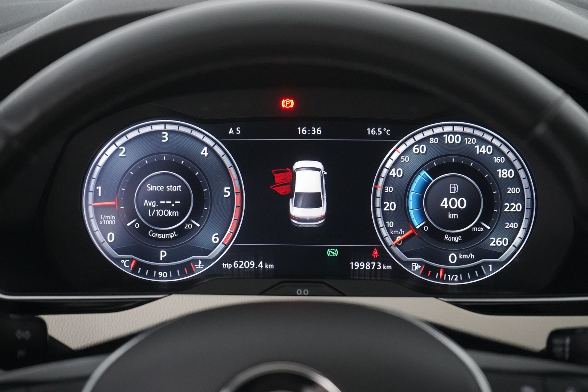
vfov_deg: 19.5
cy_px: 196
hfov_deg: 28.8
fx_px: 1143
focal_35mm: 70
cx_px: 294
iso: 10000
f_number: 5.6
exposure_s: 1/60
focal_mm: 70
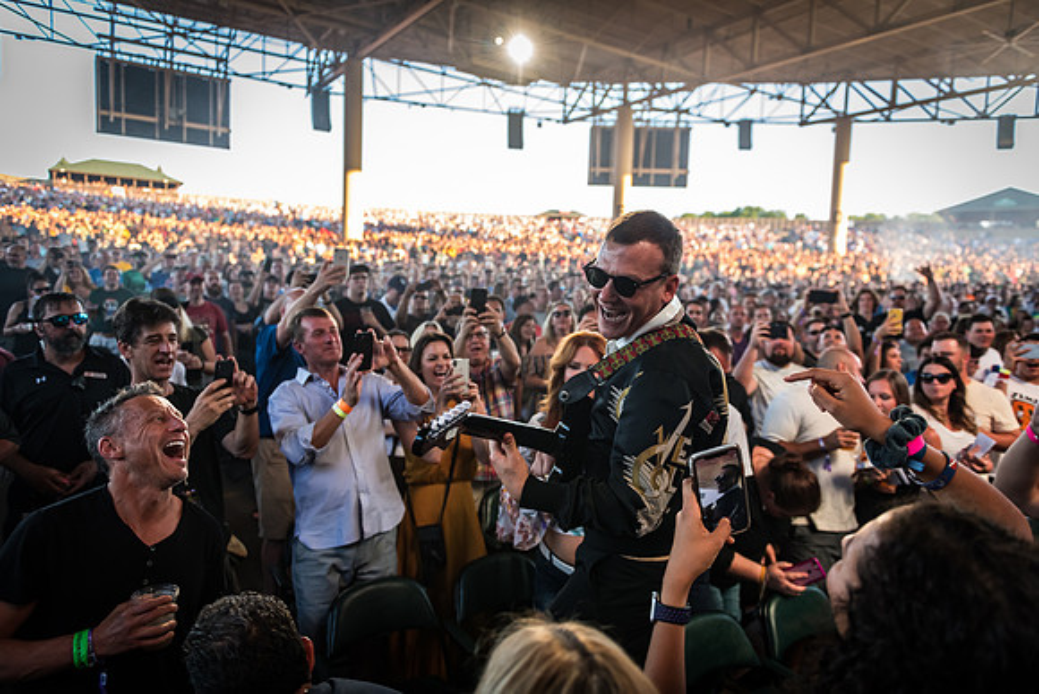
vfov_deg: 53.2
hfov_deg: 73.7
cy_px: 347
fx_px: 693
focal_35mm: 24
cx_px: 520
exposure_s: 1/640
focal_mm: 24
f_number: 2.8
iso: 1000
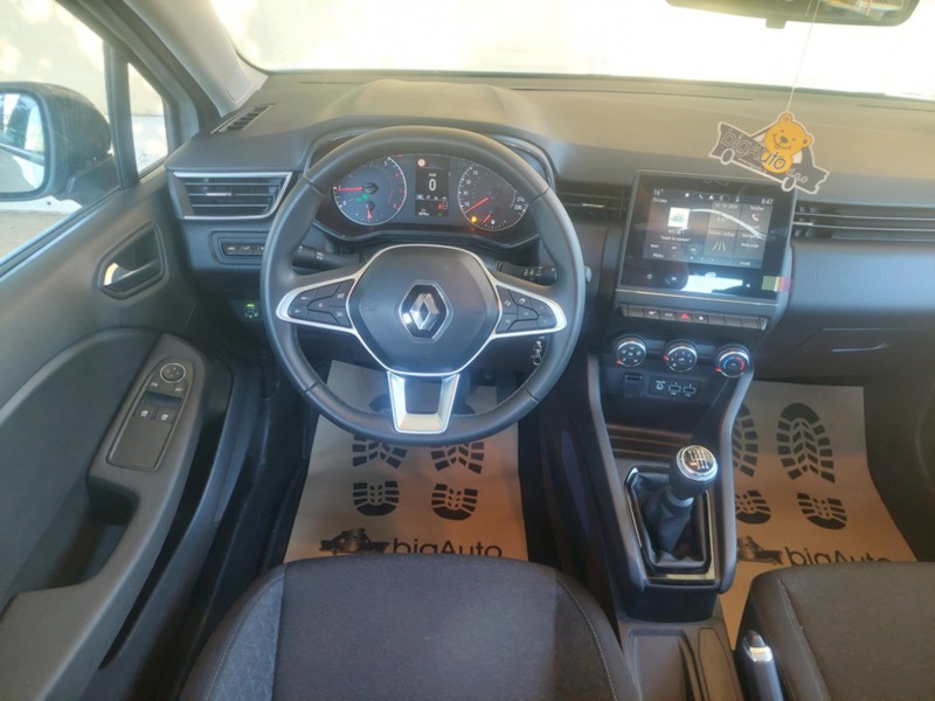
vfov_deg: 54.9
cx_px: 468
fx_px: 675
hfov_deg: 69.4
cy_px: 350
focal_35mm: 25
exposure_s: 1/60
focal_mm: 5.23
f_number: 1.8
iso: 400
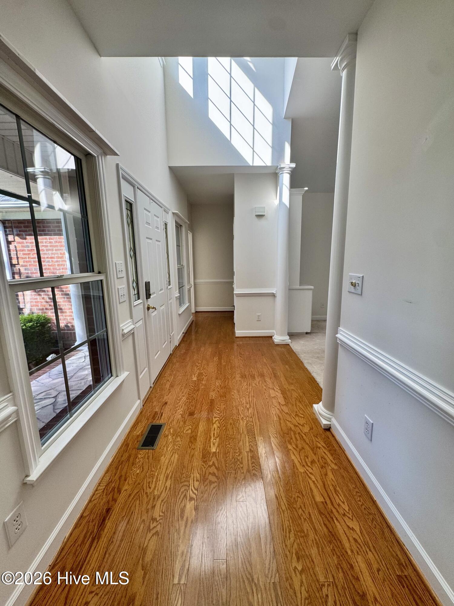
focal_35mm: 14
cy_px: 303
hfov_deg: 85.7
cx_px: 227
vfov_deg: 102.1
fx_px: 245
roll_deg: +0.9
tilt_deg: -10.5
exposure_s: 1/99
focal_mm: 2.22
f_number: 2.2
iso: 80
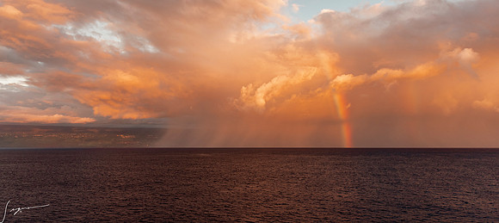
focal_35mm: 27
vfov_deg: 35.5
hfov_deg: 71.9
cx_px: 246
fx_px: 344
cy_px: 75
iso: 320
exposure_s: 1/320
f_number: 2.8
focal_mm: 24
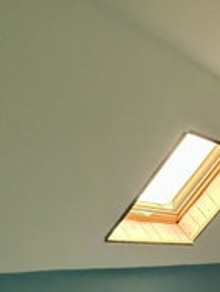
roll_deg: +1.1
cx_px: 399
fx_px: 397
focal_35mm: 47
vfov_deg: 35.7
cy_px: 304
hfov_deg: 20.9
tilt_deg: -7.5
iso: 1000
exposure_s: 1/60
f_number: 2.2
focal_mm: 2.22
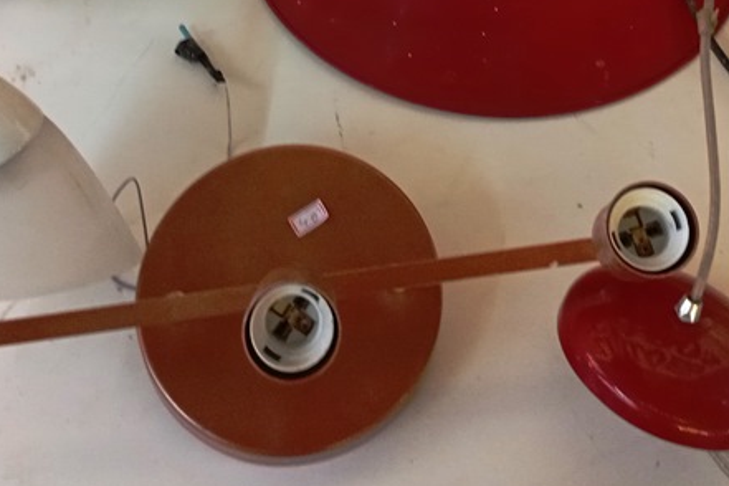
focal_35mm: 65
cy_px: -101
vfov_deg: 19.6
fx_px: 1316
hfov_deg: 30.9
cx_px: 410
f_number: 1.8
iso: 792
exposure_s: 1/20
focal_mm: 3.98
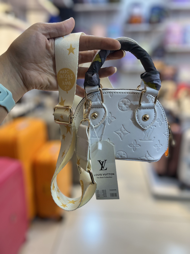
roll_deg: +1.5
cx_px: 95
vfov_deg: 67.3
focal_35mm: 26
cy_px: 127
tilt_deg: -16.5
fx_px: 190
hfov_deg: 53.1
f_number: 1.6
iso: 64
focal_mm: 5.1
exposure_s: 1/100
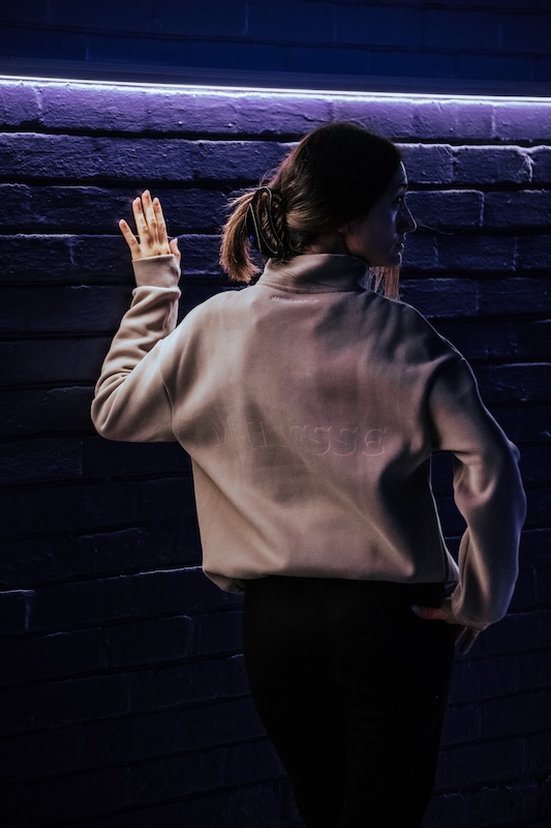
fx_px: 3261
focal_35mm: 142
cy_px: 414
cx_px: 276
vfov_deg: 14.5
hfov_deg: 9.7
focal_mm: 94.5
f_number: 2.8
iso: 6400
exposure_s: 1/320
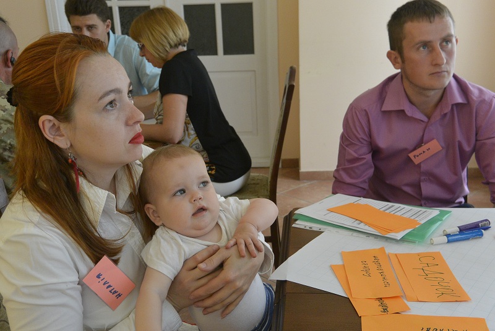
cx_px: 248
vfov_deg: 45.0
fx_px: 399
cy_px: 166
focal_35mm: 29
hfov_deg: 63.6
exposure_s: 1/125
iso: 640
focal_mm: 11
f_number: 3.5
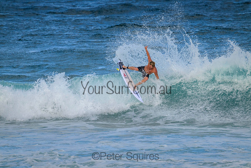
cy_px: 84
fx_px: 5579
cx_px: 126
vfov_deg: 1.7
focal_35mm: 800
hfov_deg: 2.6
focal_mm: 800
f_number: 11
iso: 1250
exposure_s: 1/1600
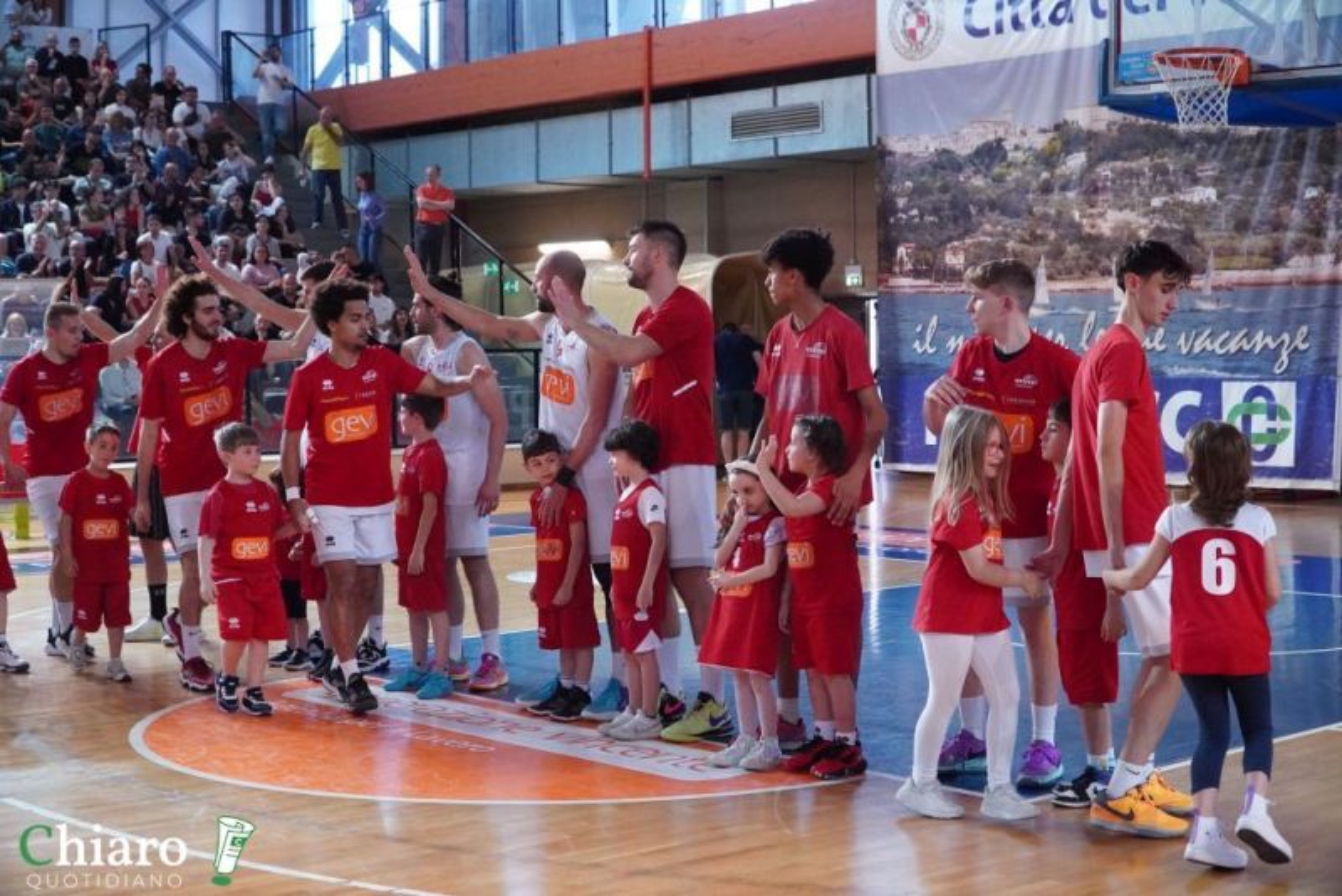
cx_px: 671
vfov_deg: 26.5
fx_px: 1902
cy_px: 448
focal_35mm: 51
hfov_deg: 38.9
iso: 5000
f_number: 5
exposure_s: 1/500
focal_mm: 34
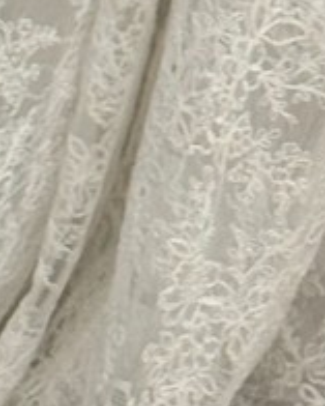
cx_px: 238
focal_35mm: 382
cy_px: -713
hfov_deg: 4.1
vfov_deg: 4.9
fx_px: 4589
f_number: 1.78
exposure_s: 1/51
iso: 80
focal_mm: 6.76
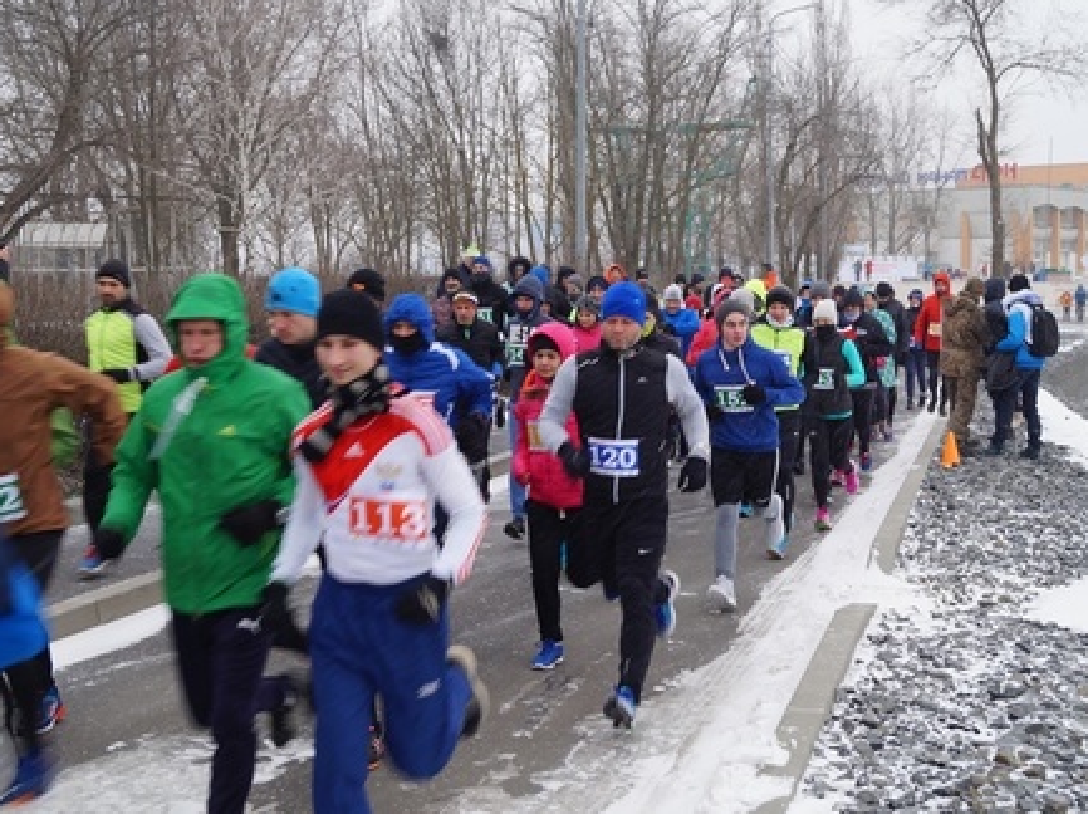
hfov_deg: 38.2
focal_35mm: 50
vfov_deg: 29.1
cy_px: 401
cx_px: 580
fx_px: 1570
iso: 100
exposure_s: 1/80
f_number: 5.6
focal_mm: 30
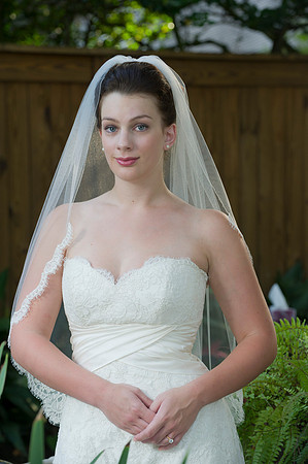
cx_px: 154
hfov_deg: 10.5
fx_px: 1672
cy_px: 232
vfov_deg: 15.8
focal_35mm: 130
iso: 400
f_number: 5.6
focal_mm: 130
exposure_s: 1/60
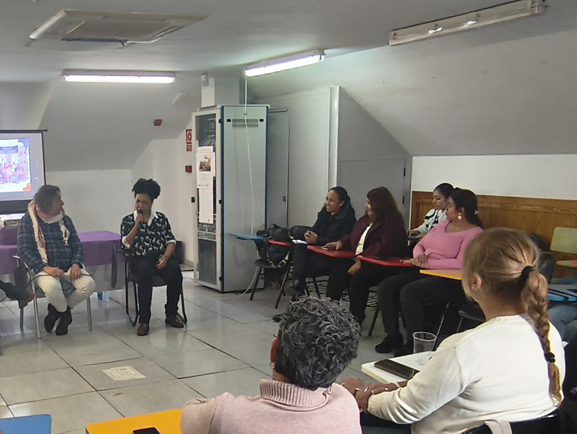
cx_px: 149
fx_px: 634
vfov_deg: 37.1
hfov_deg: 47.3
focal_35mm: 38
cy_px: 307
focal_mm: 1.65
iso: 320
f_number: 2.2
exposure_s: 1/33.3
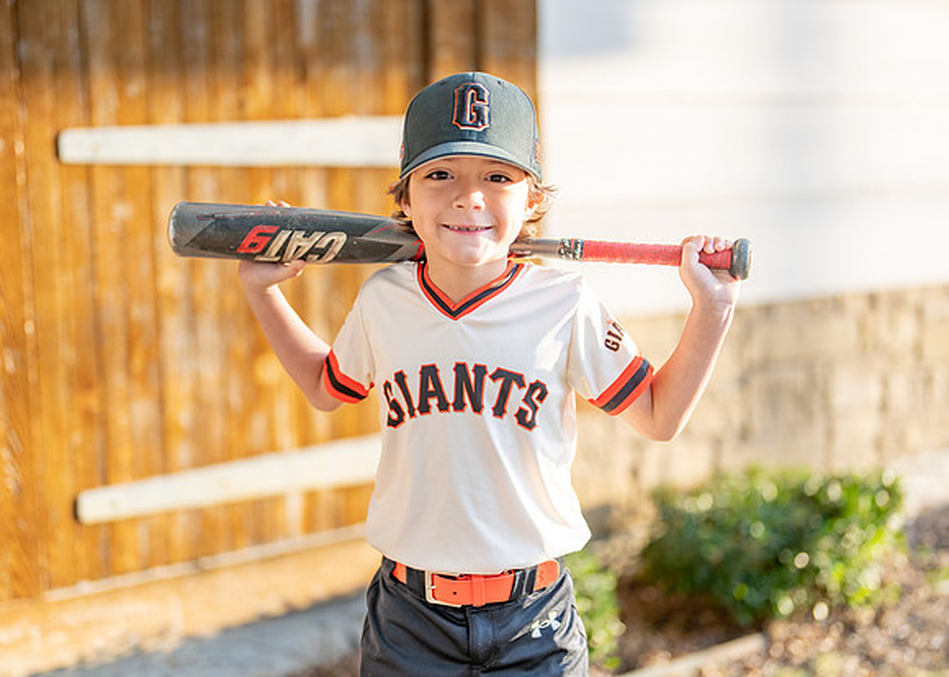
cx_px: 455
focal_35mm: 61
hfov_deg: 32.3
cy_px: 345
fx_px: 1639
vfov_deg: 23.3
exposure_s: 1/800
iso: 100
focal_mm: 50
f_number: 1.2
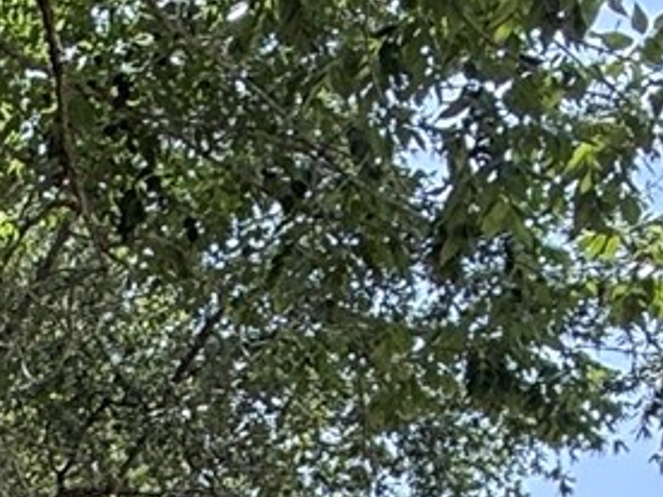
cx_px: -507
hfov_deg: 16.1
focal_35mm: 104
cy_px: 1333
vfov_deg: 11.0
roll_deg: -0.2
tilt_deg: -2.2
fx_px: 1992
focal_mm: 2.22
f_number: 2.2
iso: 64
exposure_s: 1/264
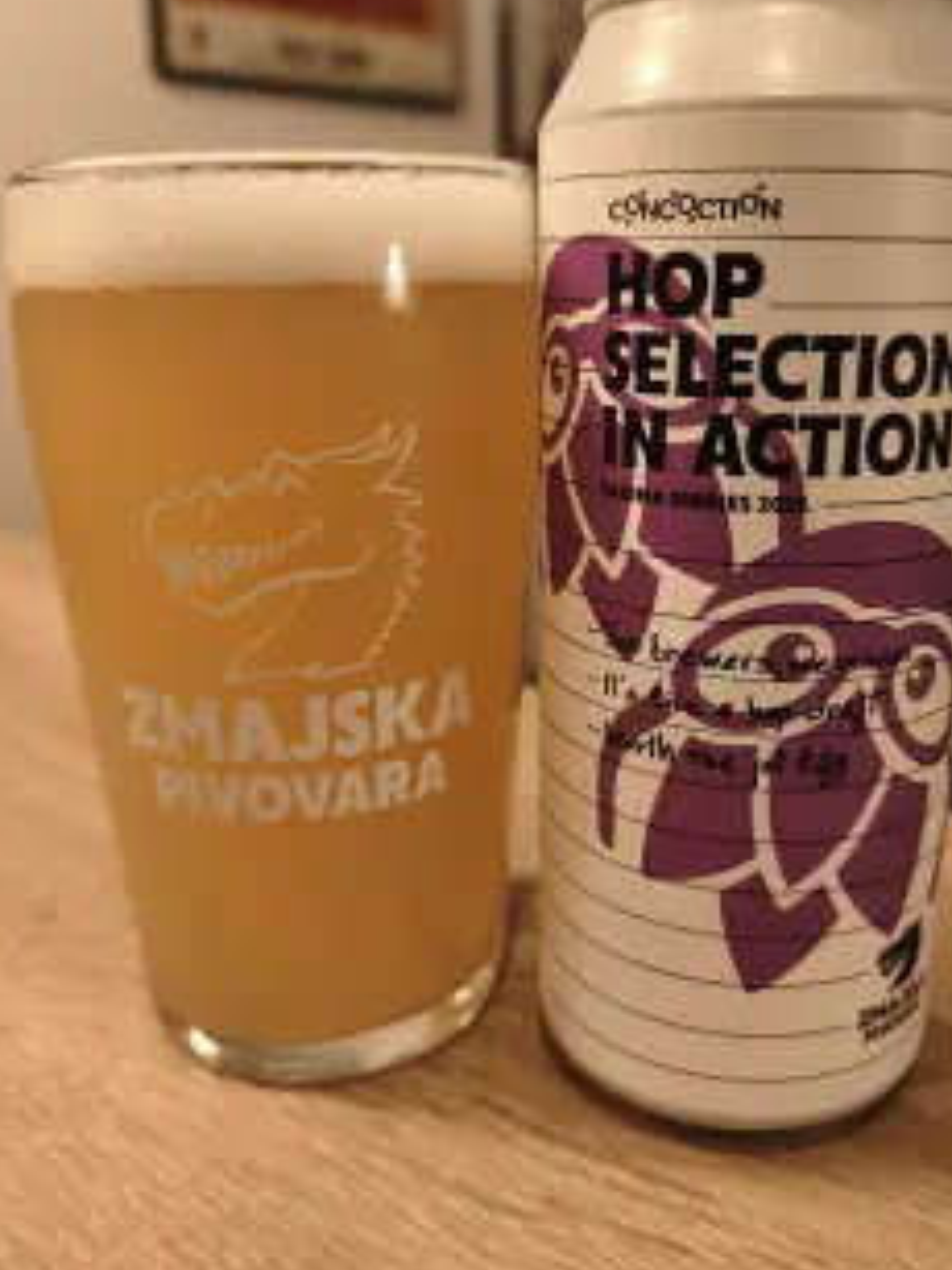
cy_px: 596
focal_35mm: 30
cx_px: 513
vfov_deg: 59.9
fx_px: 1101
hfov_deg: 46.7
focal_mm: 6.06
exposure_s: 1/33.3
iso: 1600
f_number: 1.7
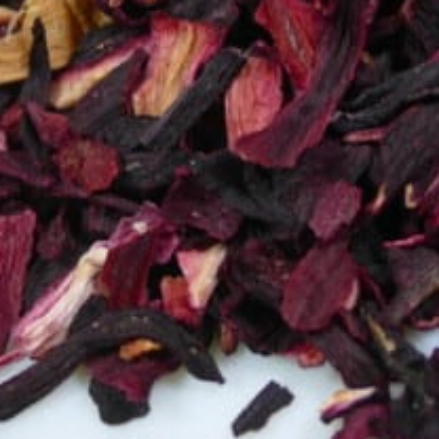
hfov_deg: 8.9
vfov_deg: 8.6
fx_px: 2812
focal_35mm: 196
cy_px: -291
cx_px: 390
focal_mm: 14.76
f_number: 3.2
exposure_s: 1/80
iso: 160
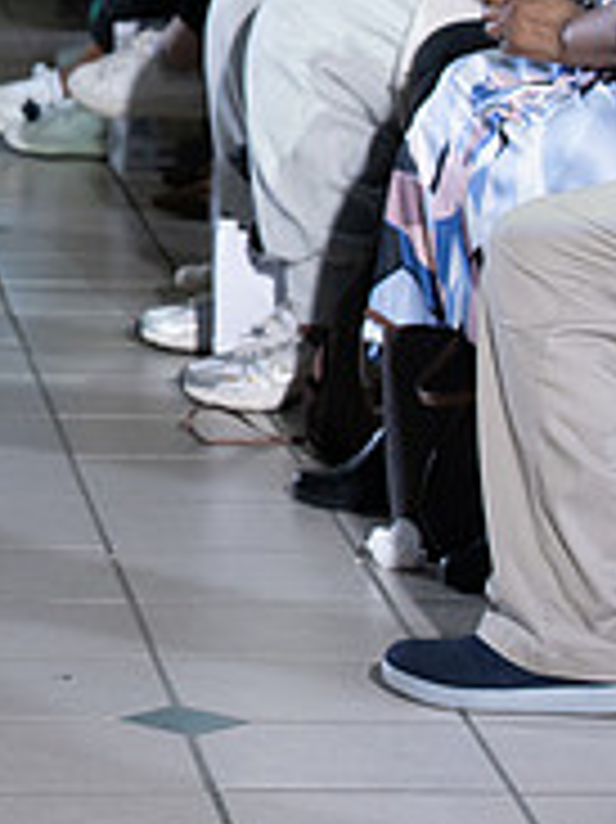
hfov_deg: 6.7
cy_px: -2
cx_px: -661
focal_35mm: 213
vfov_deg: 9.2
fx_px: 5060
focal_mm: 70
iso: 1250
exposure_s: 1/160
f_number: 5
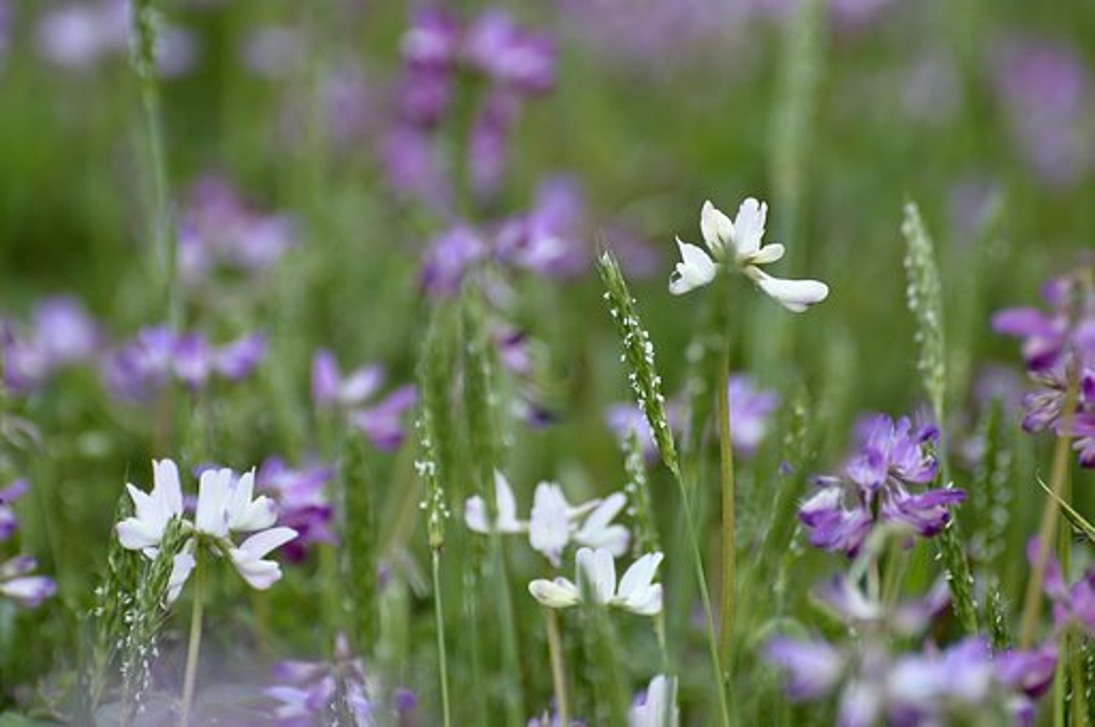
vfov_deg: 3.0
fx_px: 13670
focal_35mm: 450
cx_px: 548
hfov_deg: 4.6
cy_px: 364
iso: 140
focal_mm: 300
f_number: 6.3
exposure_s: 1/125
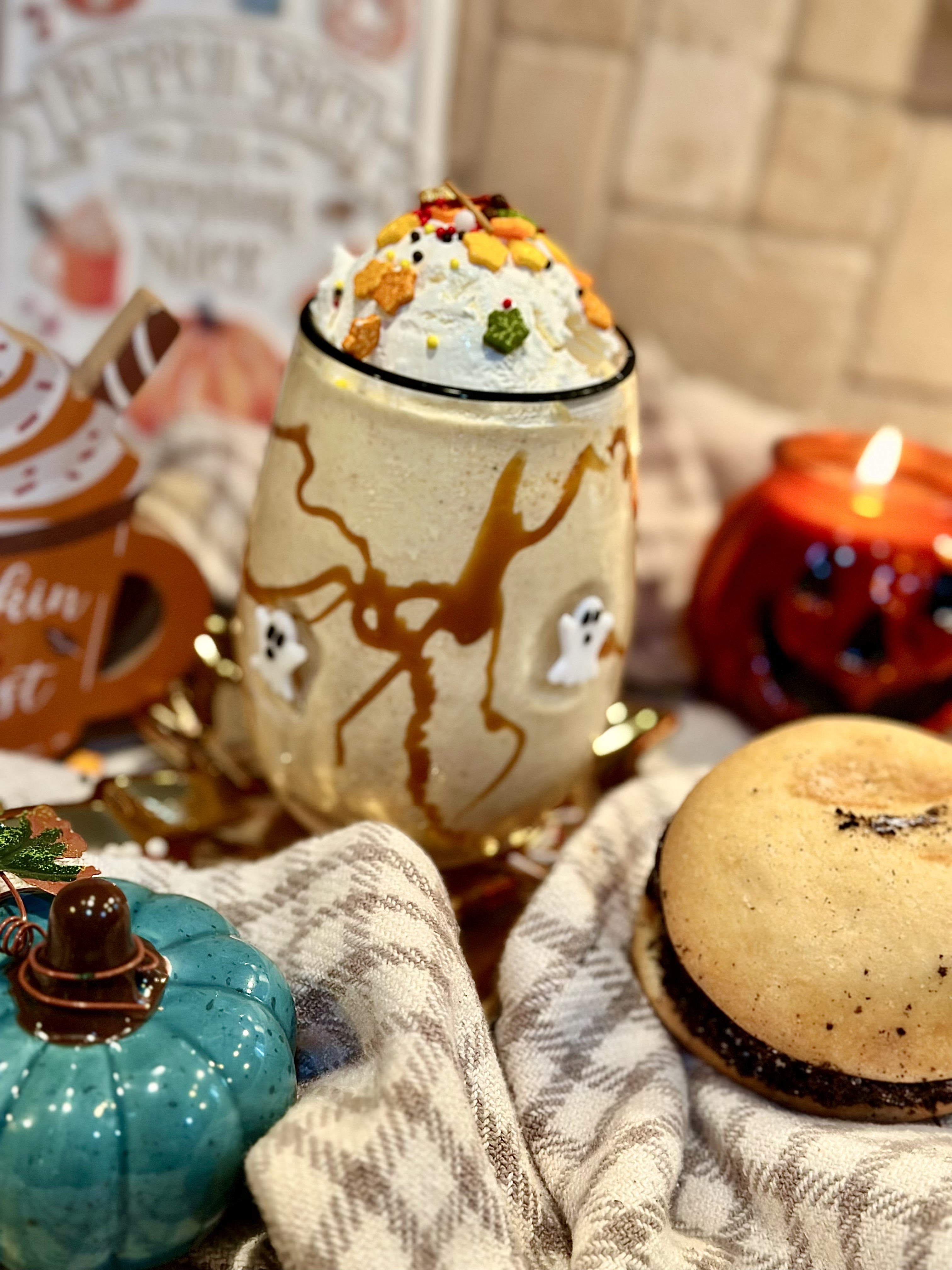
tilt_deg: -26.4
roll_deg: -10.7
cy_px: 635
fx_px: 1760
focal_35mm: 48
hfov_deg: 30.3
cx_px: 476
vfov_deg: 39.7
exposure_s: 1/60
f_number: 1.78
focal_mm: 6.86
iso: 200
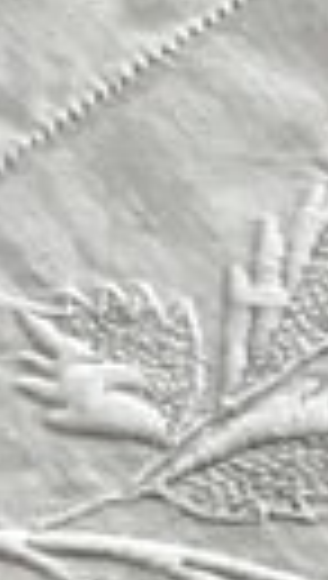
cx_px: 1685
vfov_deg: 9.0
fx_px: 3463
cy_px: 1182
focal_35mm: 225
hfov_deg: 4.5
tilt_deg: -71.2
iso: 125
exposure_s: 1/121
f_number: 1.6
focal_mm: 4.2
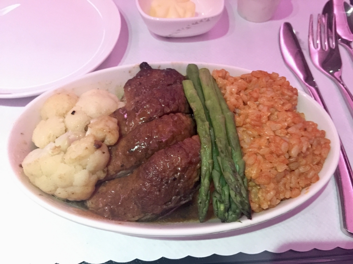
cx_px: 176
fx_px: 296
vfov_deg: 48.2
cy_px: 132
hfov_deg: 61.7
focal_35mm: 29
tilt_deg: -52.3
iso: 250
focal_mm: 4.15
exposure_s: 1/4
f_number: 2.2
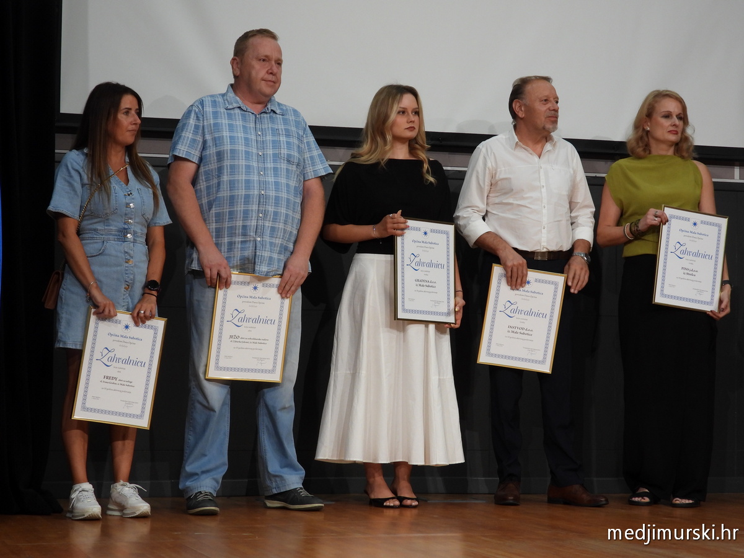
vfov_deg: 17.4
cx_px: 372
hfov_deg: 23.0
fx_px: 1827
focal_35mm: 85
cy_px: 279
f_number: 3.5
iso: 280
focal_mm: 15.3
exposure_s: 1/60
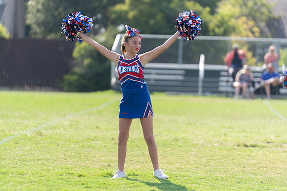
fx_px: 1595
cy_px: 96
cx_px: 144
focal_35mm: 200
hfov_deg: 10.3
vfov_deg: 6.9
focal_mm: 200
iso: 100
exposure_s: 1/1250
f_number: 2.8
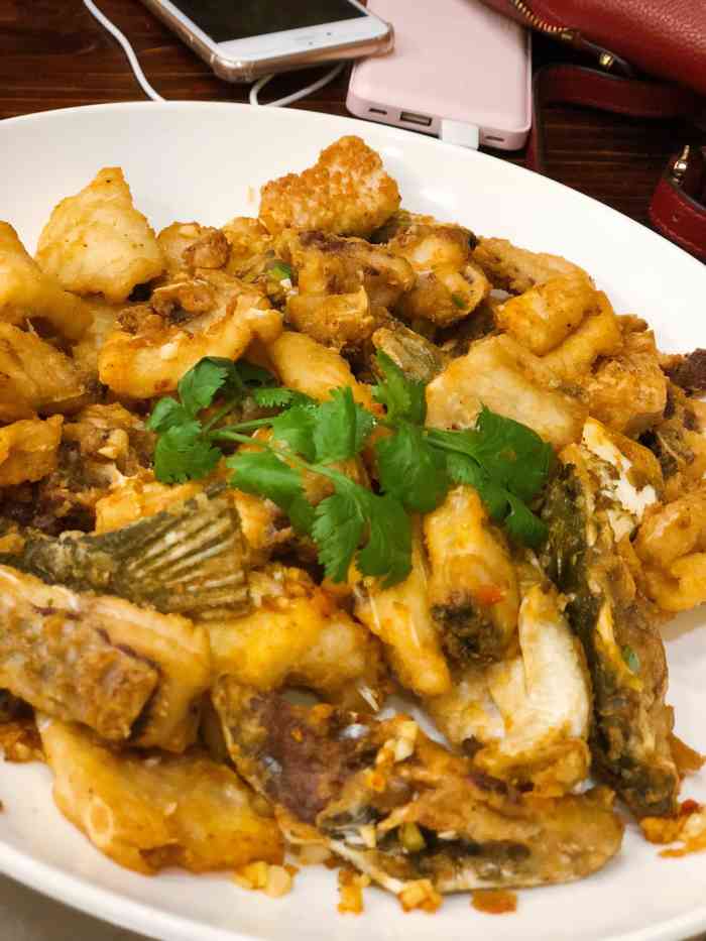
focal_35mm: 52
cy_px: 470
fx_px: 1414
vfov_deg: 36.8
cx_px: 353
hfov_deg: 28.0
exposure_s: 1/17
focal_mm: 6
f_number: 2.4
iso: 160
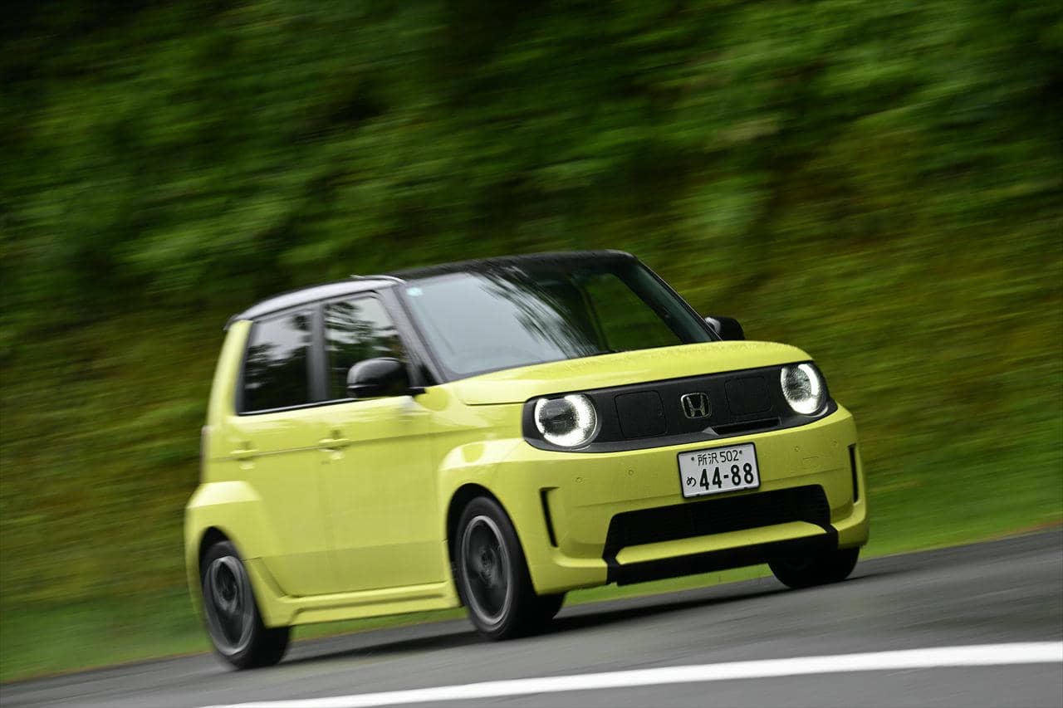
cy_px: 354
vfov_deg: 8.9
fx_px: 4576
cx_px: 532
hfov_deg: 13.3
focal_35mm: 155
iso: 200
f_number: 11
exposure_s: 1/30
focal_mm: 155
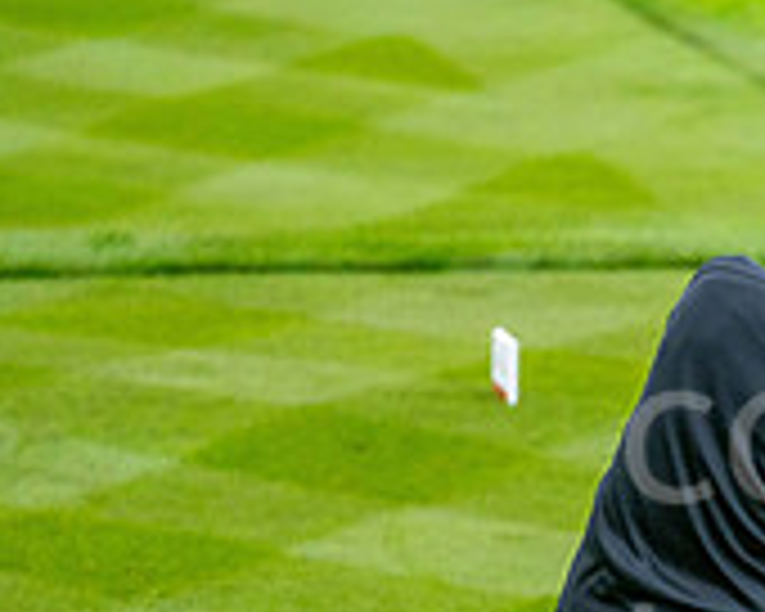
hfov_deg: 2.0
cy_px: 722
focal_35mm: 959
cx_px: 1215
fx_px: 21713
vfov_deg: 1.6
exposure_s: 1/640
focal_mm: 300
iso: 1000
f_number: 4.5
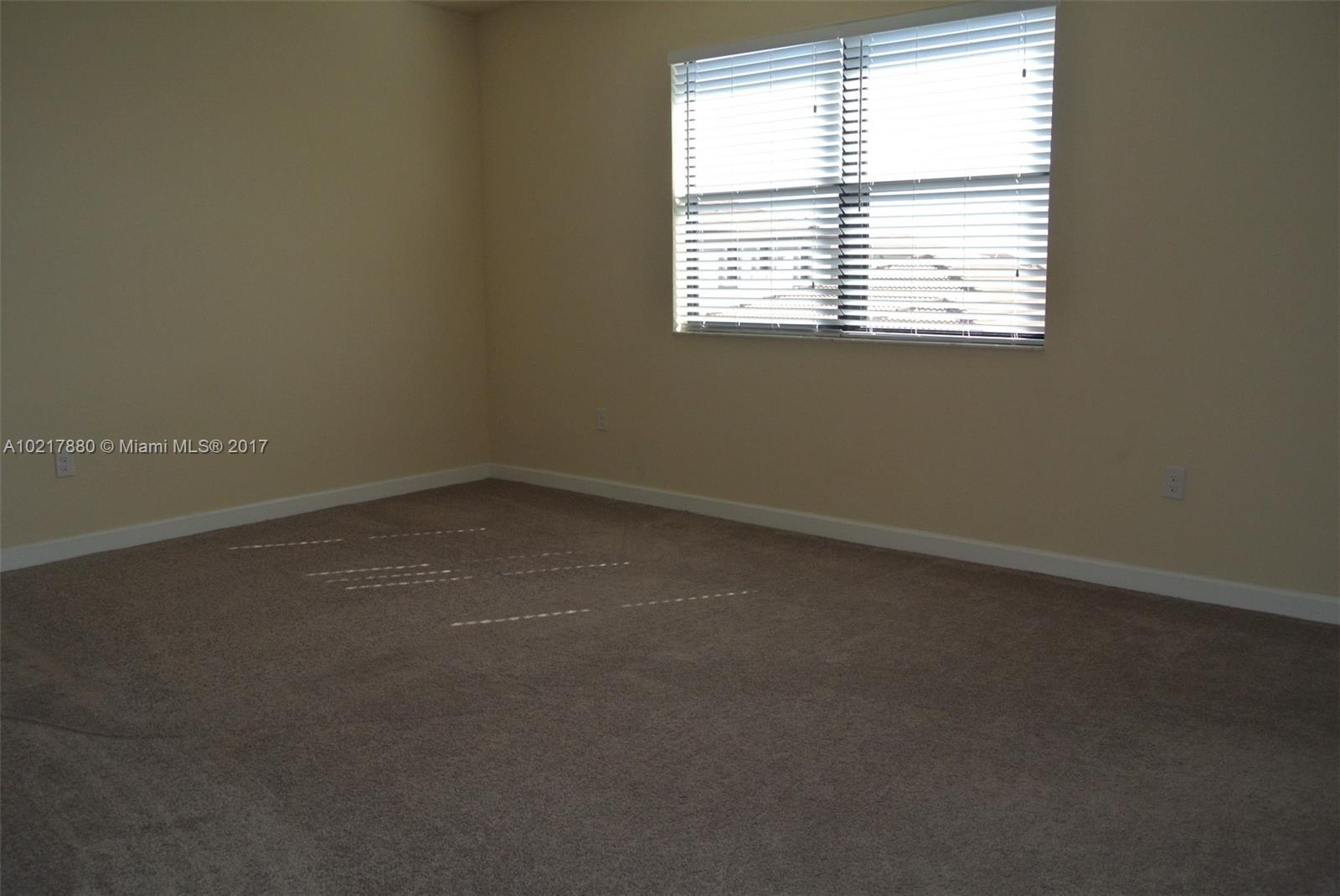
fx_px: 1006
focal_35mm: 27
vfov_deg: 48.0
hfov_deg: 67.3
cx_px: 670
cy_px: 448
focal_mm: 10
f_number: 6.3
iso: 200
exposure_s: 1/60
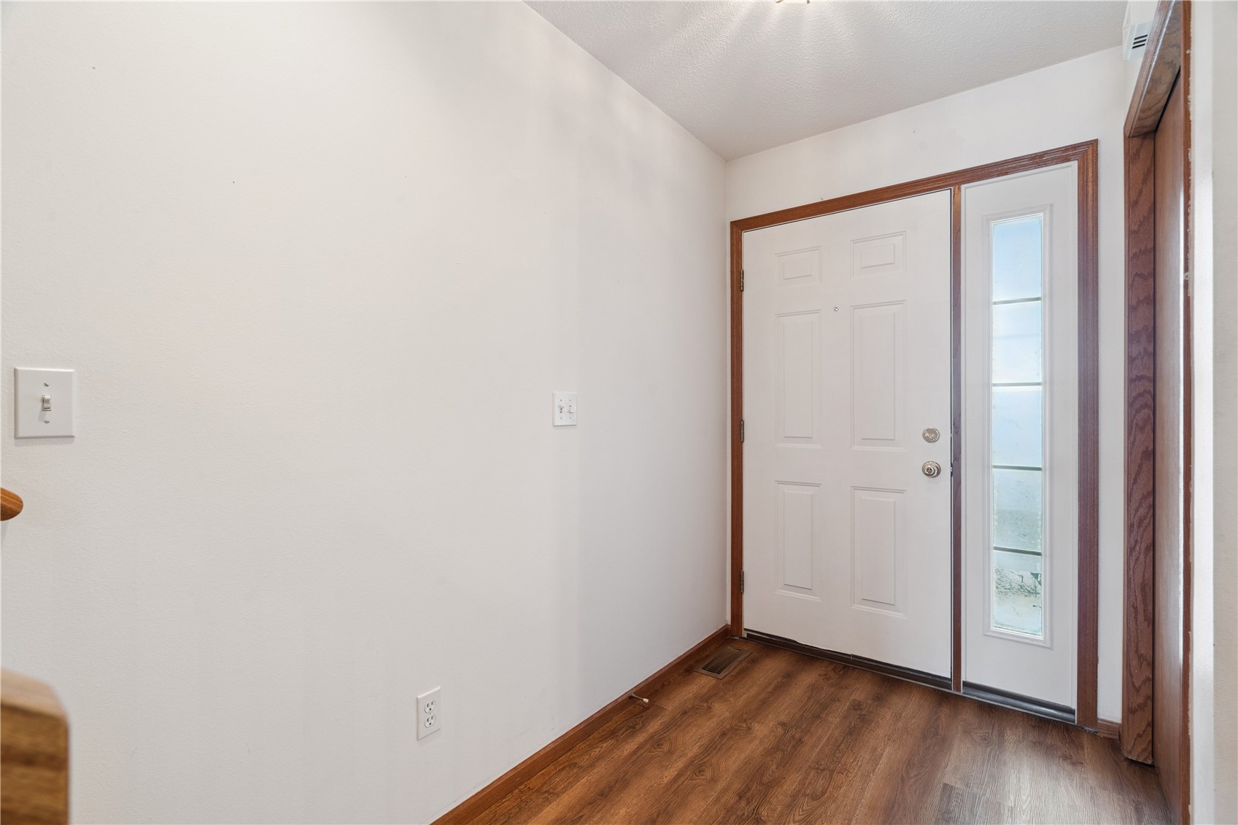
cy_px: 412
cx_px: 619
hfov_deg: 96.7
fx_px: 550
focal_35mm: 16
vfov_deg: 73.7
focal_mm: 16
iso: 400
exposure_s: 1/3.33
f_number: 10
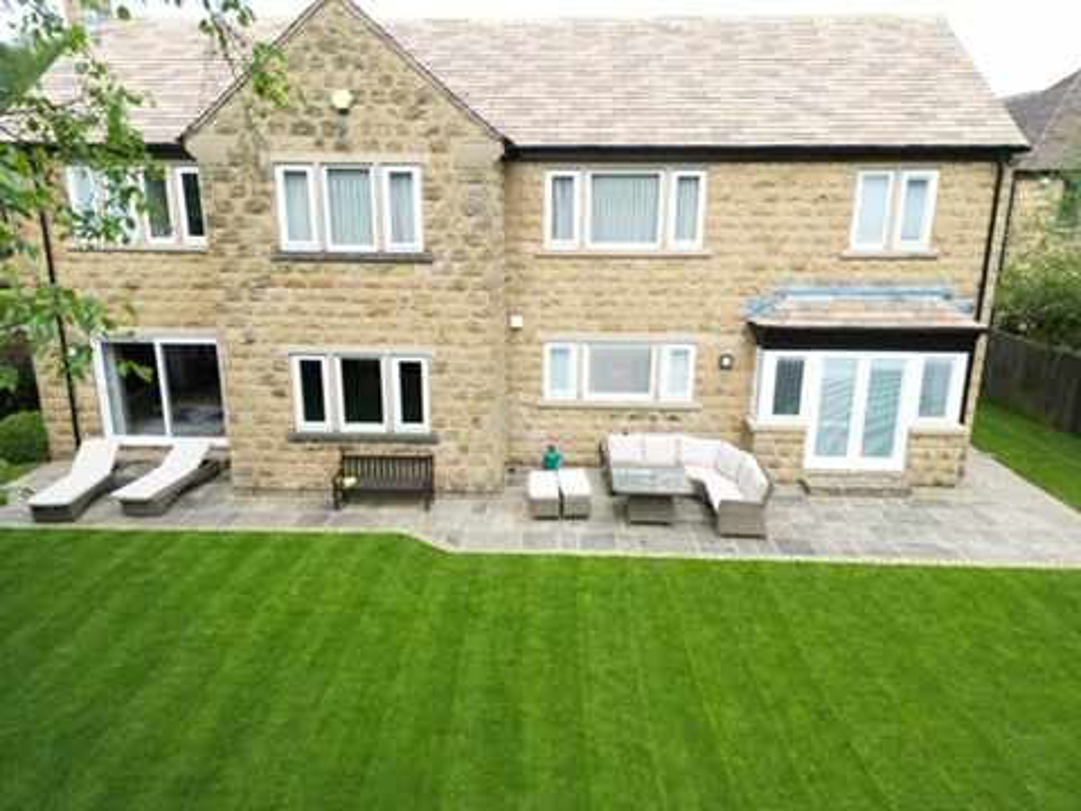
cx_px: 540
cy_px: 406
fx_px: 749
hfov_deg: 71.6
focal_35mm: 24
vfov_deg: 56.8
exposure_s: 1/500
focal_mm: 6.72
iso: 100
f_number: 1.7
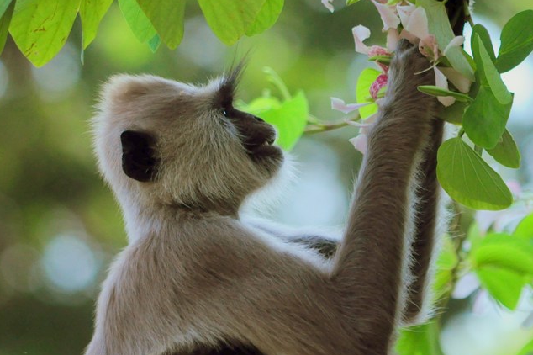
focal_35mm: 575
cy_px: 161
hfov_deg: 3.6
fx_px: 8508
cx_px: 316
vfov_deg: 2.4
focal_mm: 270
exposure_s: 1/640
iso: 1000
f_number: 5.6
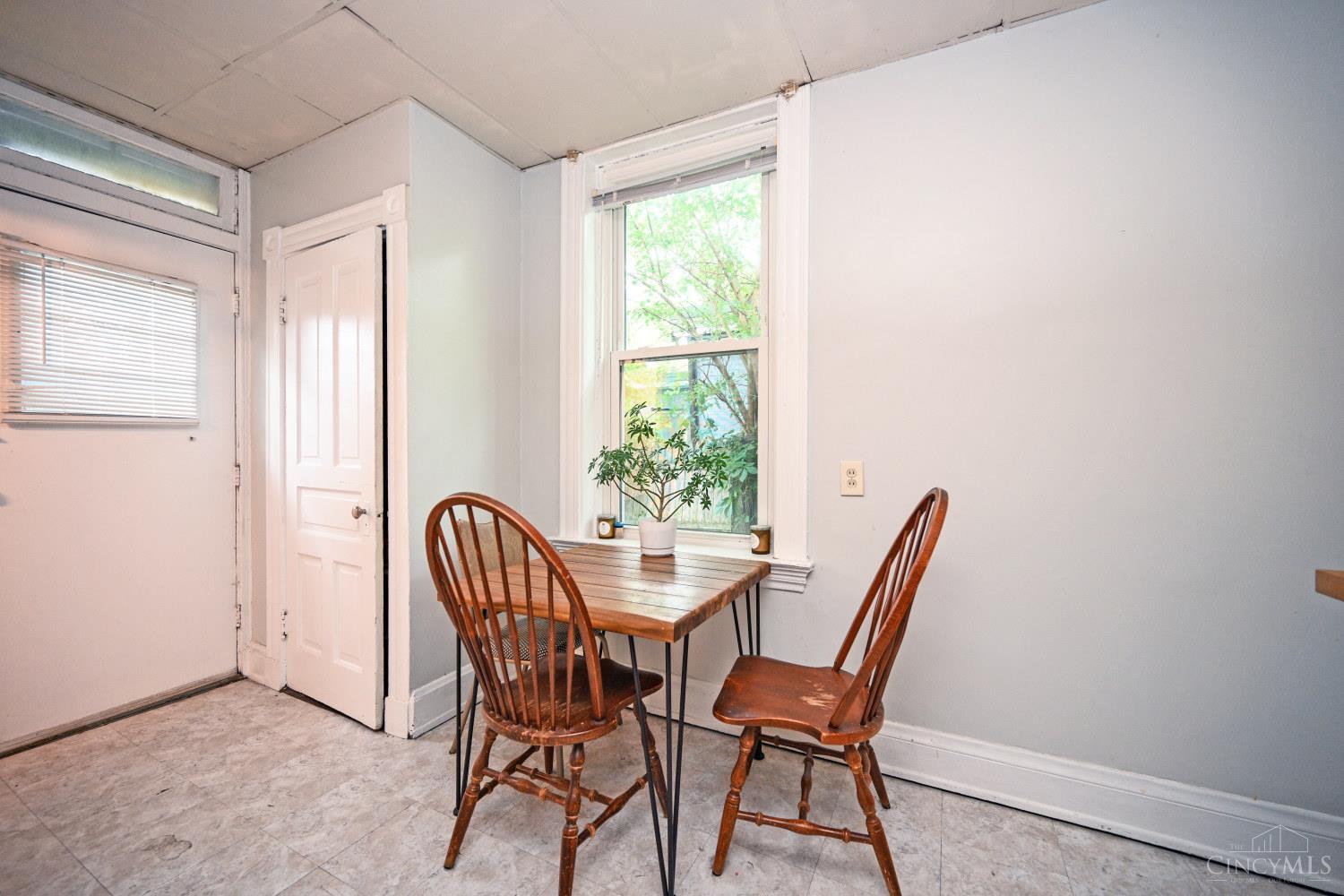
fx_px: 523
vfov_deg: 81.2
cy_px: 448
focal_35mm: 14
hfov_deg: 104.3
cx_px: 672
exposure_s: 1/60
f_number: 4
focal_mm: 14
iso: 1250
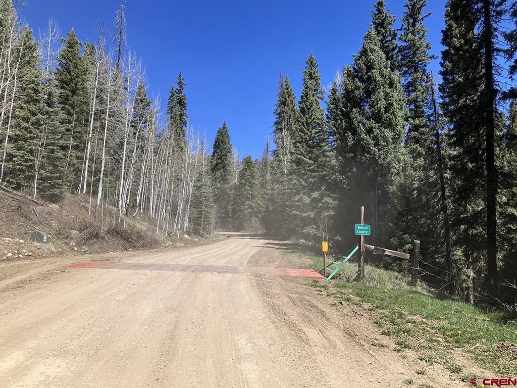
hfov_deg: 63.4
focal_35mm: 28
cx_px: 258
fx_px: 418
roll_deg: -0.8
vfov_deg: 49.7
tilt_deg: +9.8
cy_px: 194
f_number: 1.8
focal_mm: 3.99
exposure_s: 1/1715
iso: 32
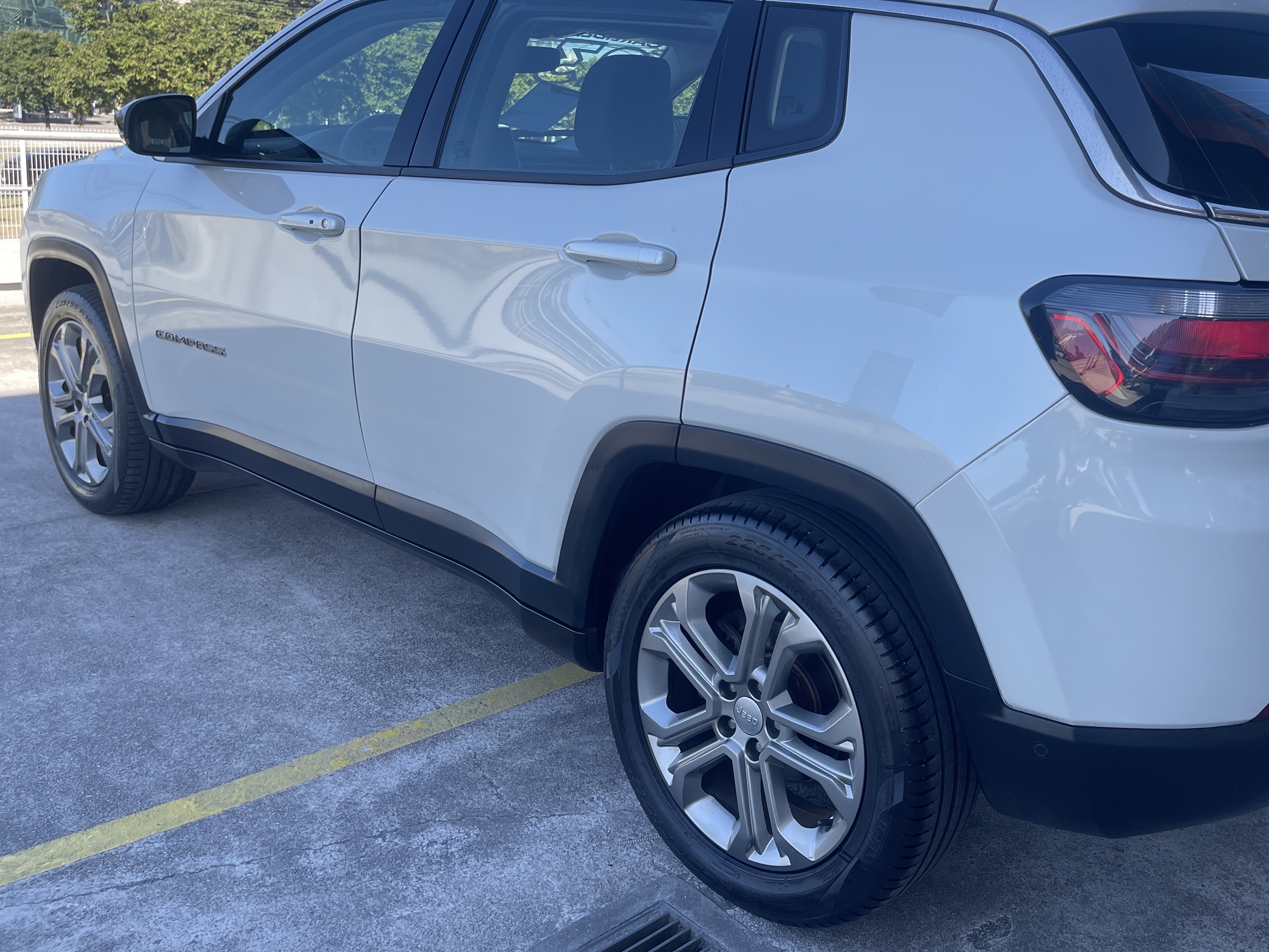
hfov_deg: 57.8
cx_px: 775
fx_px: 1136
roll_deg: -3.3
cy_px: 379
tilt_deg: -12.0
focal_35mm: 31
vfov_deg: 45.2
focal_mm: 5.1
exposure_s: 1/459
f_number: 1.6
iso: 32
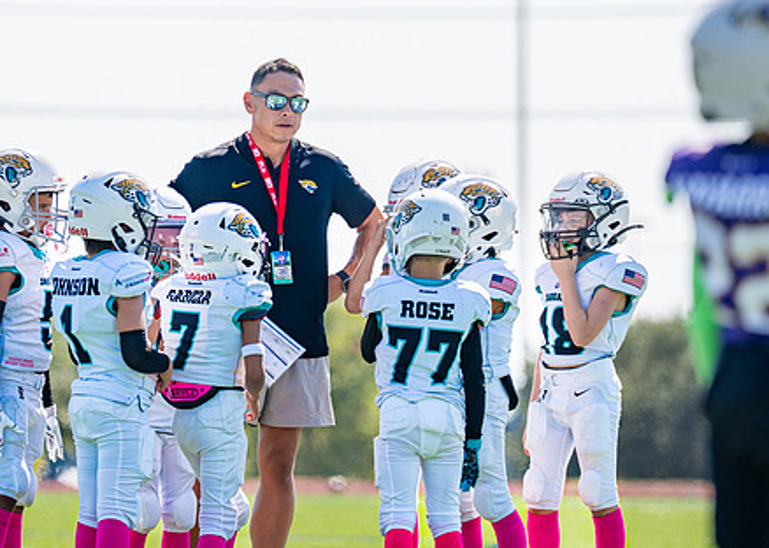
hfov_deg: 4.5
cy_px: 172
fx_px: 9841
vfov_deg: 3.2
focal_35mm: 451
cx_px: 323
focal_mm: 200
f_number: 2.8
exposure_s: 1/1600
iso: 100
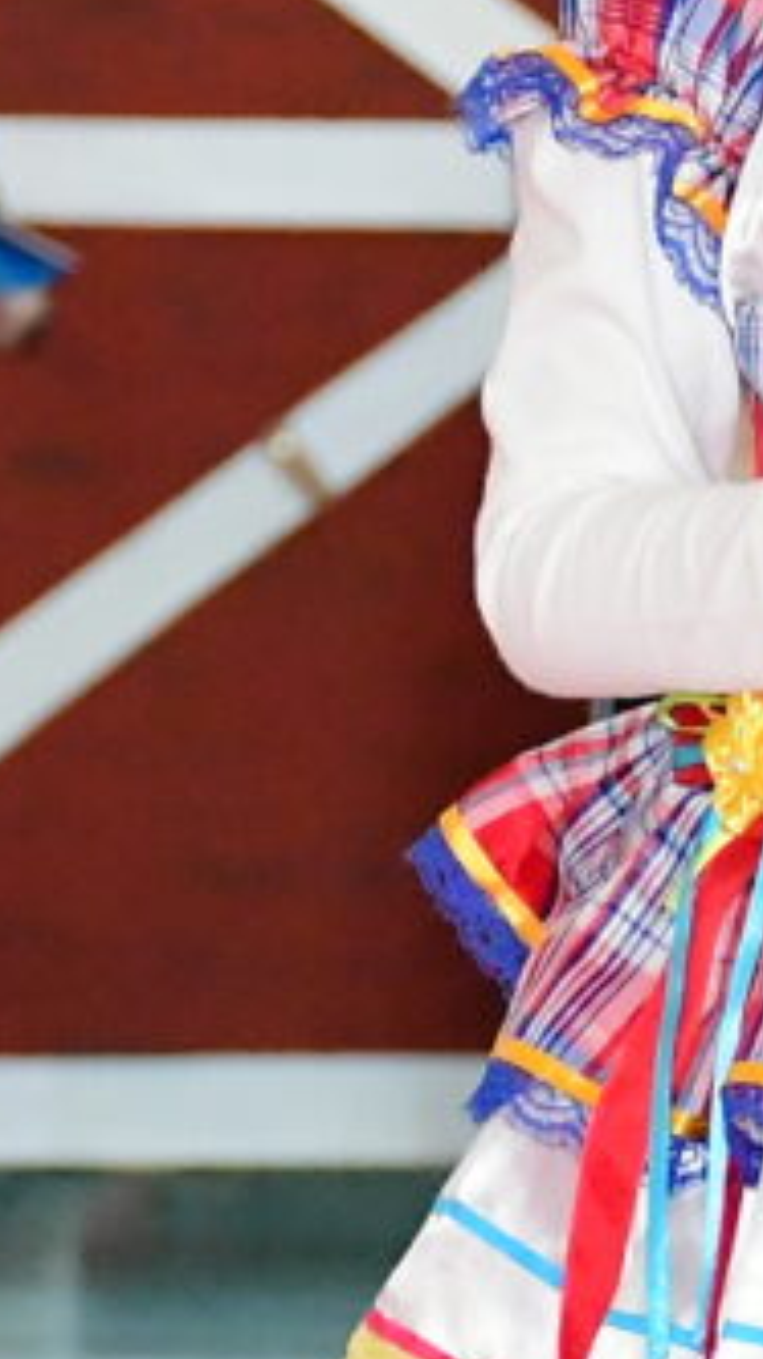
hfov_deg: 2.0
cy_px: 926
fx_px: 21536
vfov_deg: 3.6
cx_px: 869
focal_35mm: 598
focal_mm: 66
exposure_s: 1/200
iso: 3200
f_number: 5
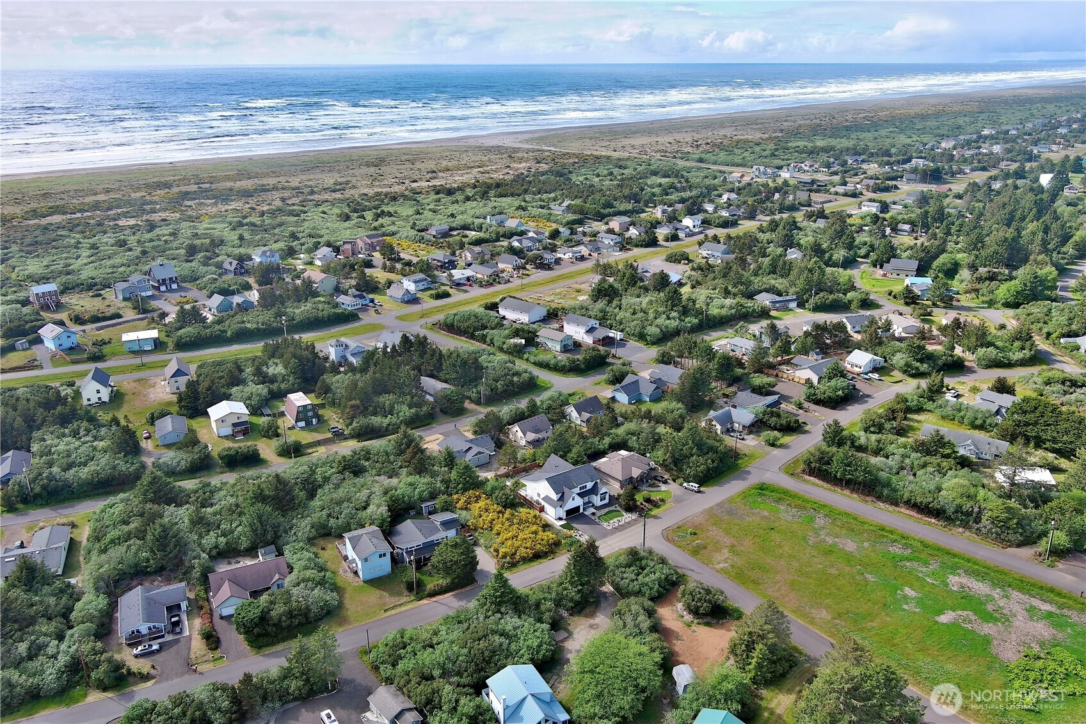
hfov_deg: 63.7
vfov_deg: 45.0
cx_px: 543
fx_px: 875
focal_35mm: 29
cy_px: 362
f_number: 2.8
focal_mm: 10.57
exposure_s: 1/965
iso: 100
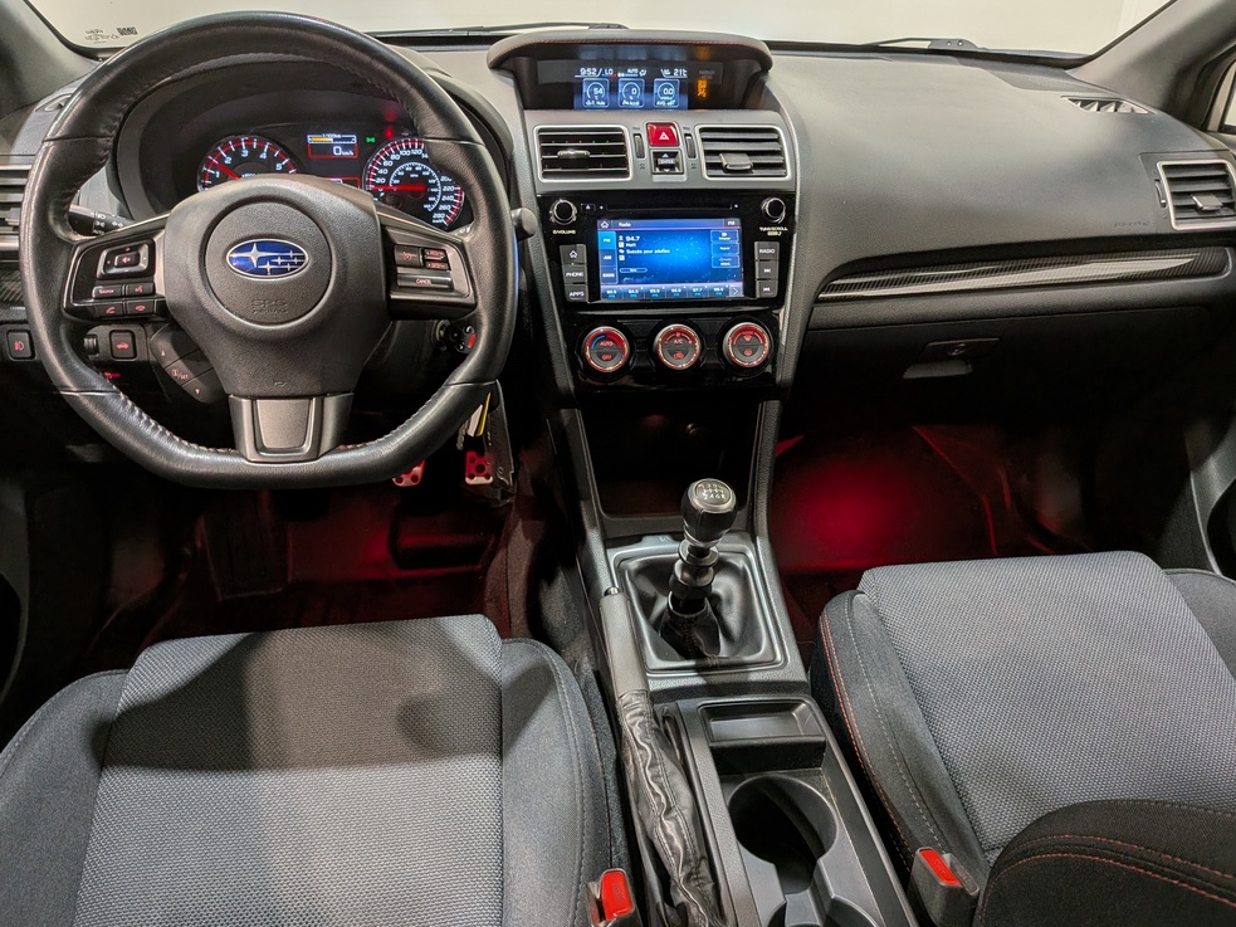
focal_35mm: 25
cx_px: 631
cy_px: 465
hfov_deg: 69.4
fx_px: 893
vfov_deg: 54.9
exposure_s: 1/122
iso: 29
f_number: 1.7
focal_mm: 4.53
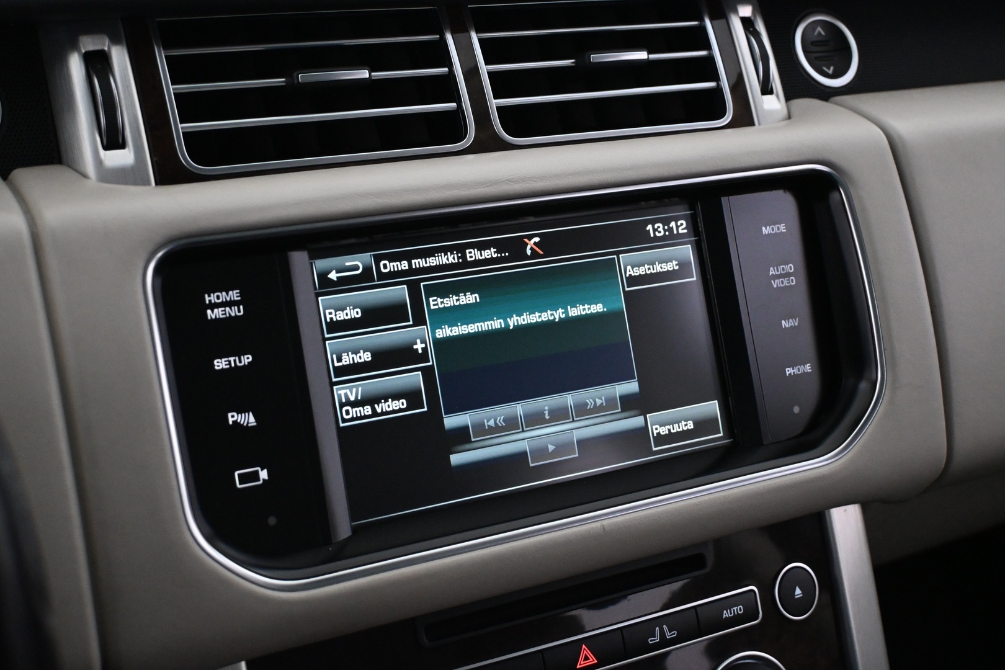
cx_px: 502
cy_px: 335
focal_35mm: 50
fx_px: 1382
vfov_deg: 27.3
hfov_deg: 40.0
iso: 3600
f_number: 5
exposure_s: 1/60
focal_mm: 33
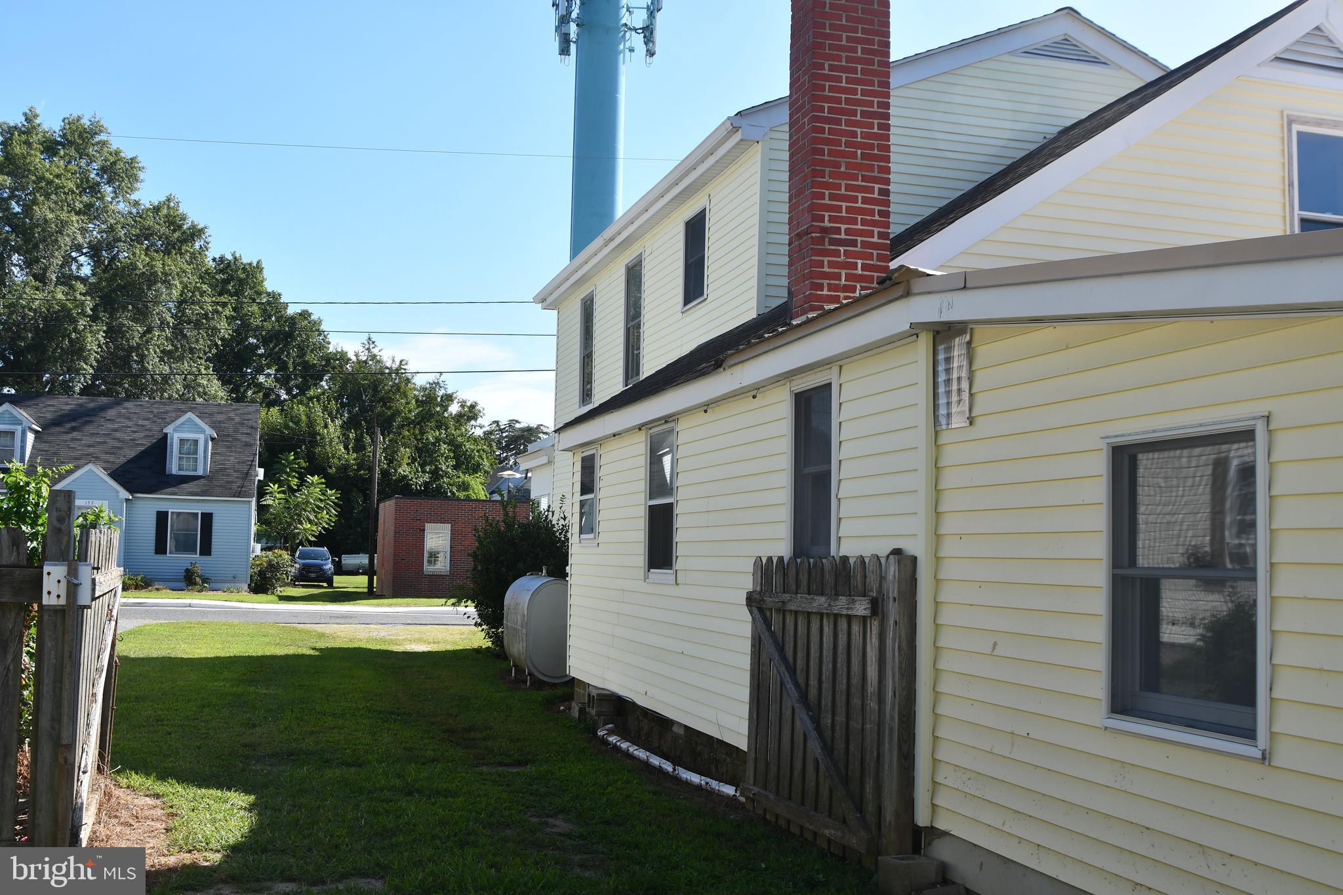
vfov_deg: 36.9
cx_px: 672
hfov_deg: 53.1
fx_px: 1343
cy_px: 448
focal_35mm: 36
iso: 140
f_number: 8
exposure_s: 1/250
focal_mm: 24
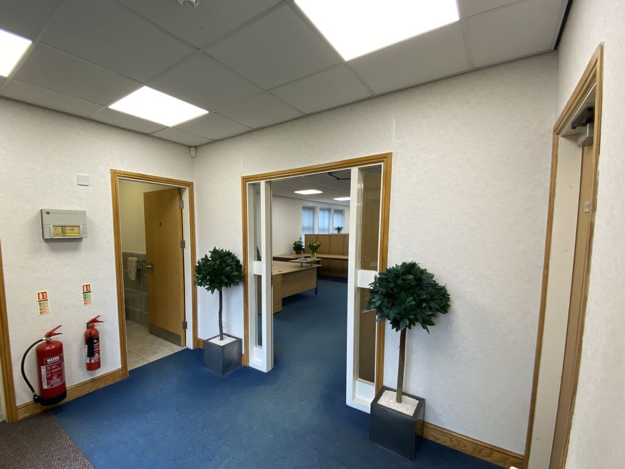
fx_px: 235
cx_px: 312
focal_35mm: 13
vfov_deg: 89.9
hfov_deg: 106.2
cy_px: 234
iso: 100
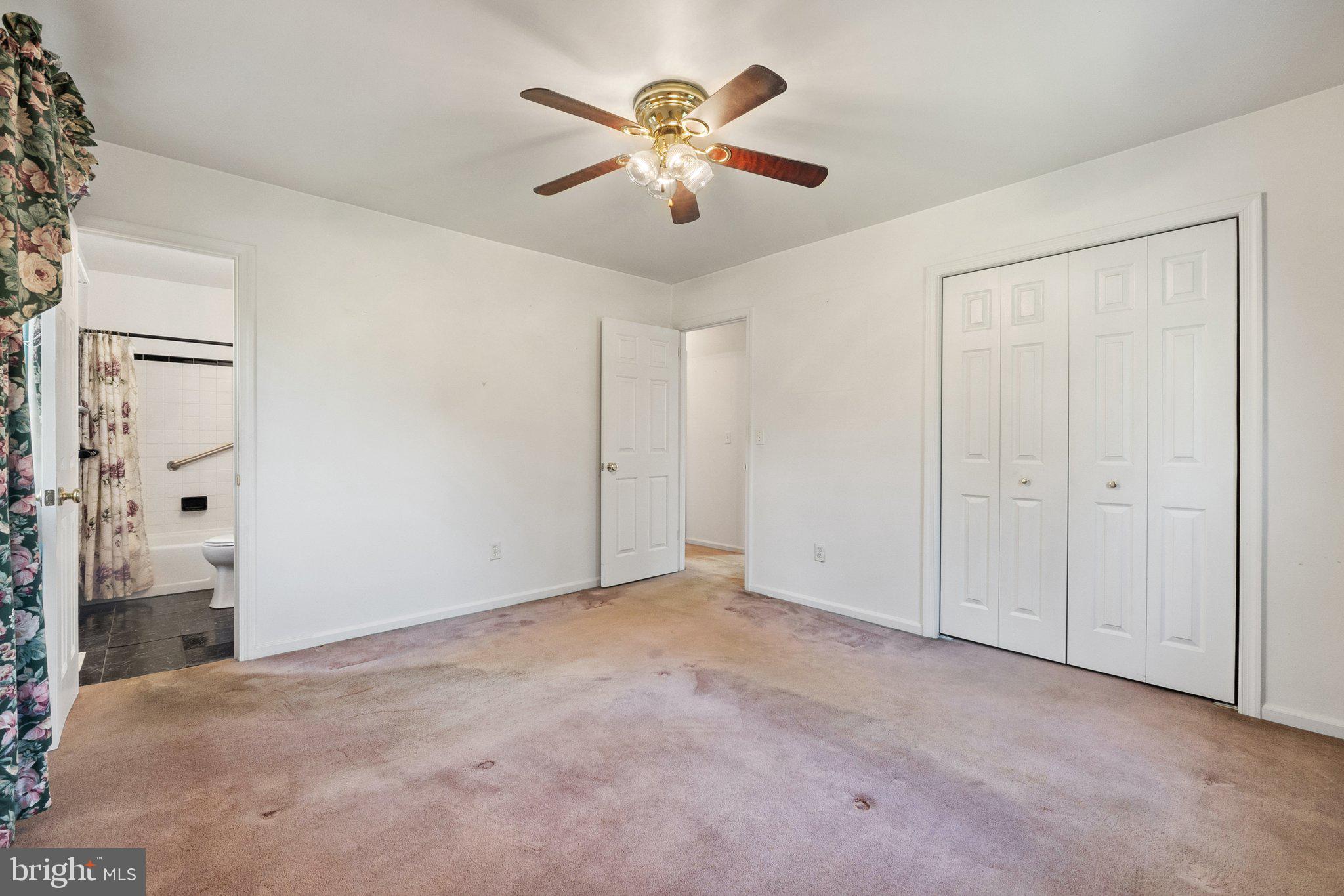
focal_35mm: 15
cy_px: 448
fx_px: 560
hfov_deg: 100.4
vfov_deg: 77.3
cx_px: 672
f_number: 8
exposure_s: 1/8
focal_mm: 10
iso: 800
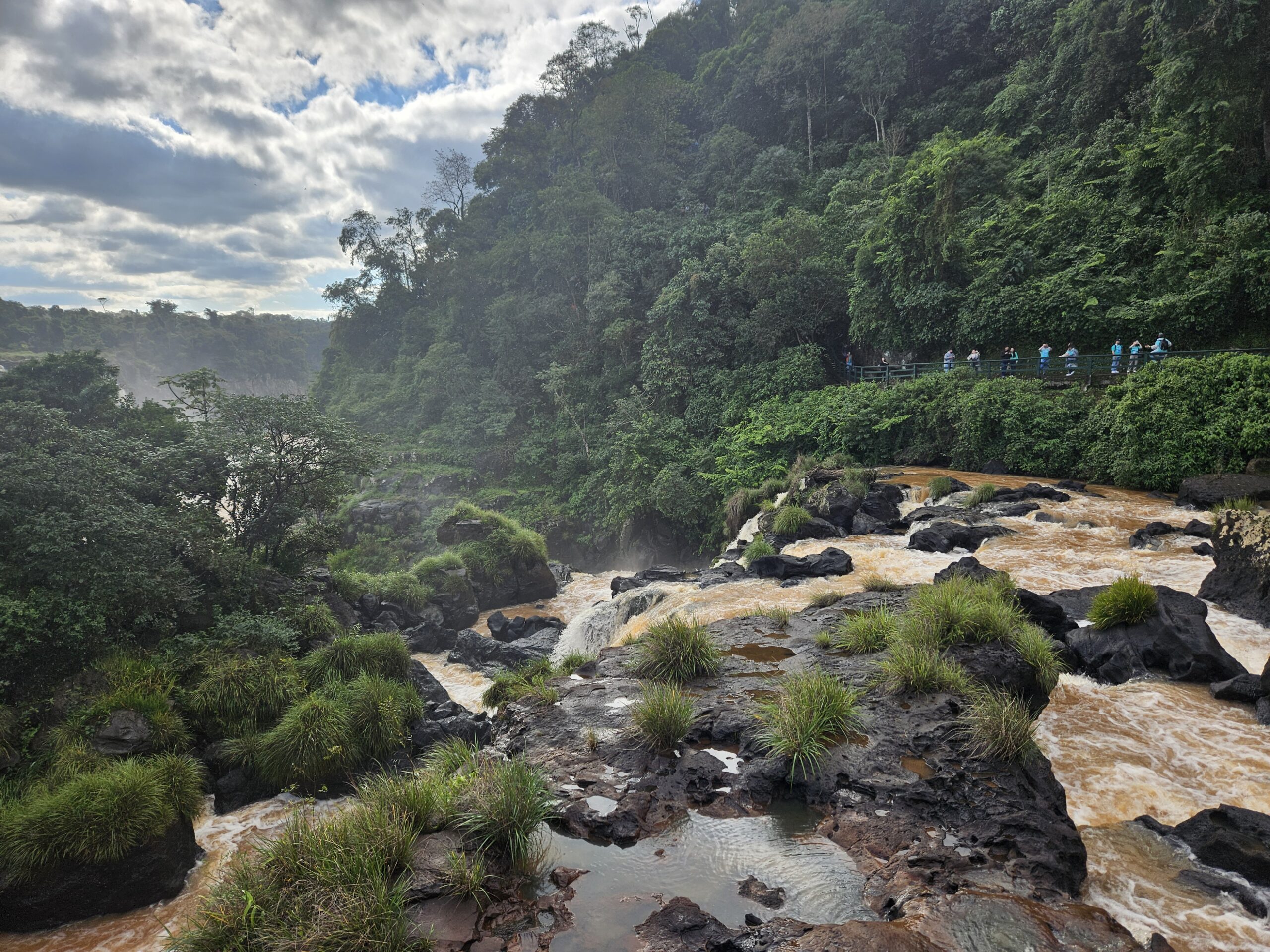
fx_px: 844
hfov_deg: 73.9
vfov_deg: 58.9
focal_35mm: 23
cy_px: 476
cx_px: 635
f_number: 1.8
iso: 25
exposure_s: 1/902
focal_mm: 5.4
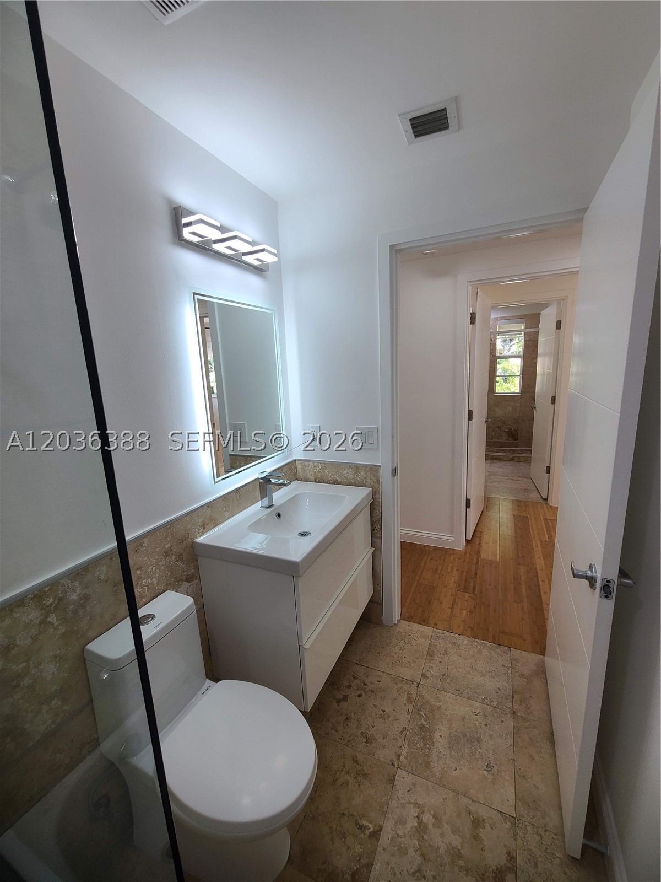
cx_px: 330
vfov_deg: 106.2
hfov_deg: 89.9
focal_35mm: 13
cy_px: 441
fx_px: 331
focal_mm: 2.2
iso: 64
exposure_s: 1/120
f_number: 2.2
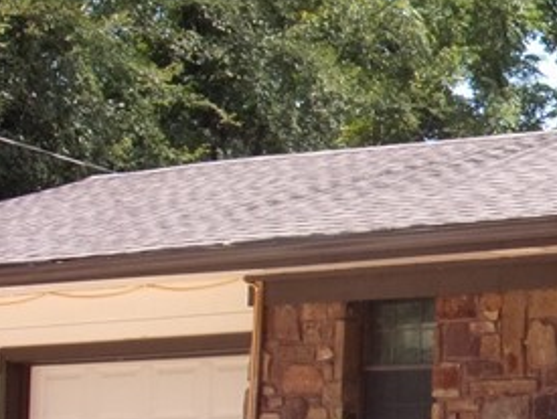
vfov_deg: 8.7
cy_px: 332
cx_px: 934
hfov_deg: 10.9
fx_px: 2755
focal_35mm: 171
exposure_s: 1/280
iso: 80
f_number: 4.1
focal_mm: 8.3
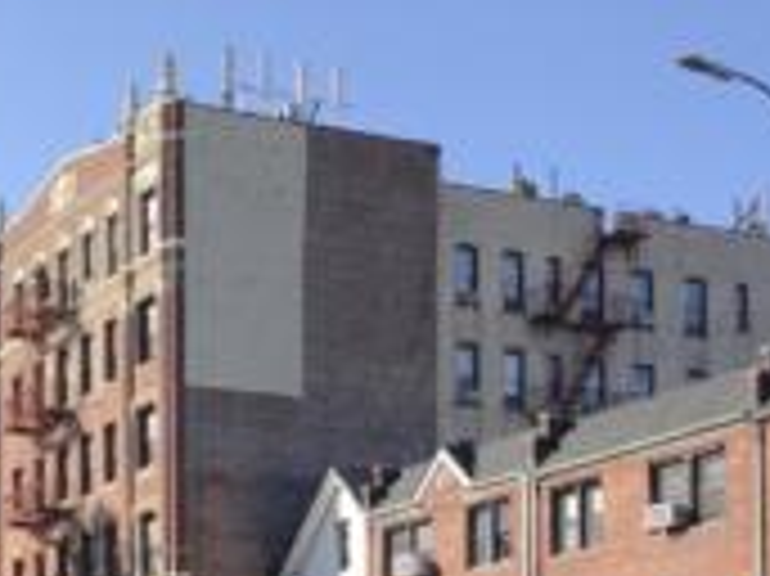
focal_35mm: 82
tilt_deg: +2.4
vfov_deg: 16.8
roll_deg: +0.8
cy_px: 767
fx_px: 1823
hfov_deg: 23.1
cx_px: 50
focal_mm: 3.99
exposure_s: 1/1212
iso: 20
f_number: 1.8
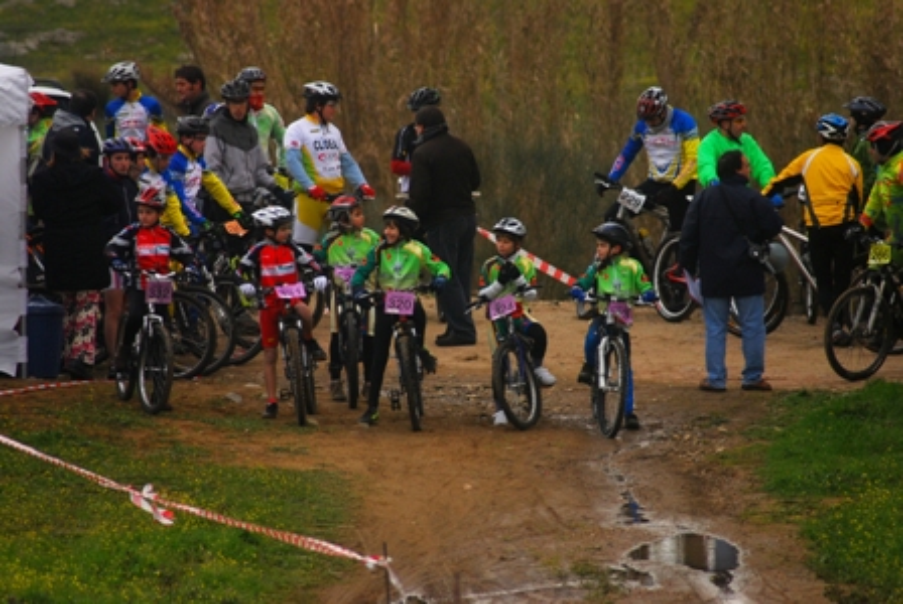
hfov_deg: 4.6
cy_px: 302
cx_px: 452
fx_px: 11302
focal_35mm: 450
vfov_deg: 3.1
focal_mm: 300
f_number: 5.6
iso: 200
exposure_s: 1/125
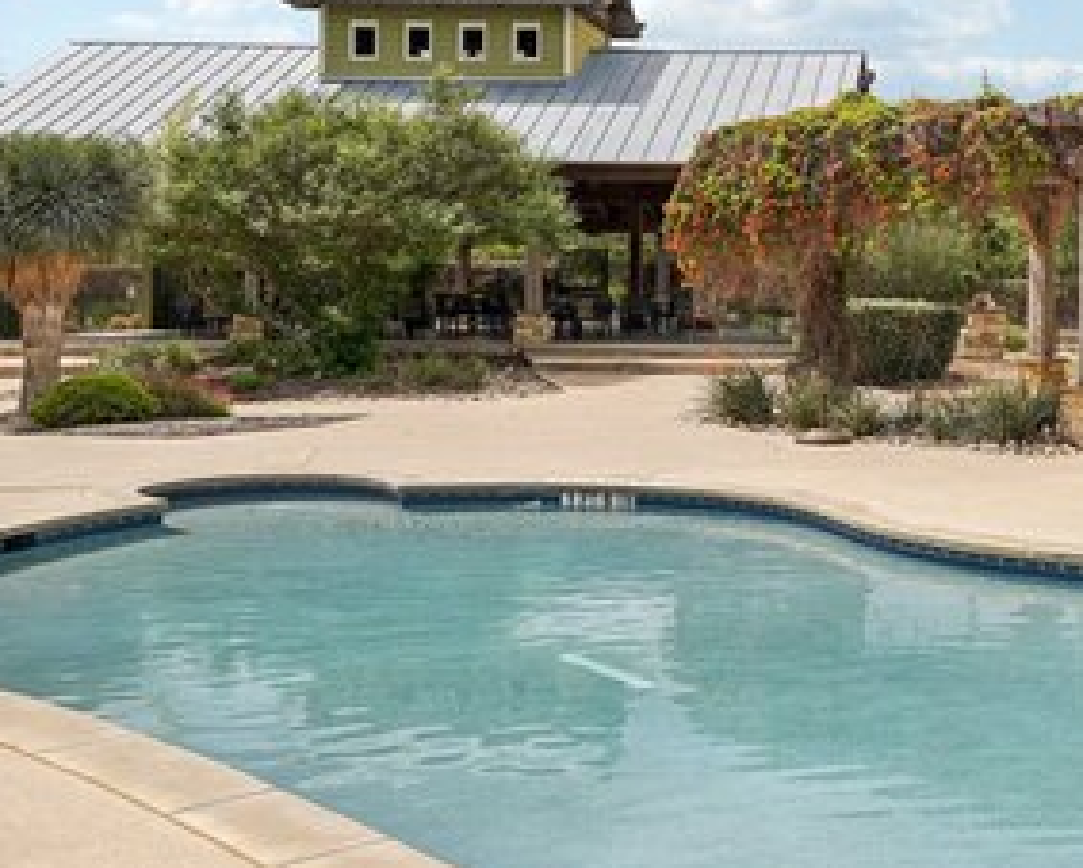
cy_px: 273
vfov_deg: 27.9
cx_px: 1072
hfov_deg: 32.1
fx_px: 1735
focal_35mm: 54
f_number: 8
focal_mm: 25.5
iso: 100
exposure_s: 1/400
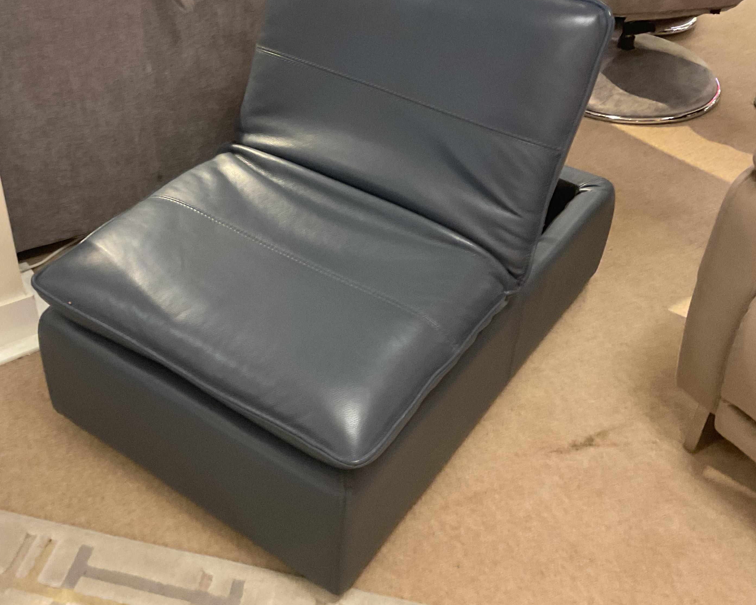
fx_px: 917
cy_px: 250
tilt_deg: -36.3
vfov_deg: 36.4
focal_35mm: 41
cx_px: 326
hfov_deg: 44.7
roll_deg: -1.5
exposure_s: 1/50
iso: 160
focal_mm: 3
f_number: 1.8
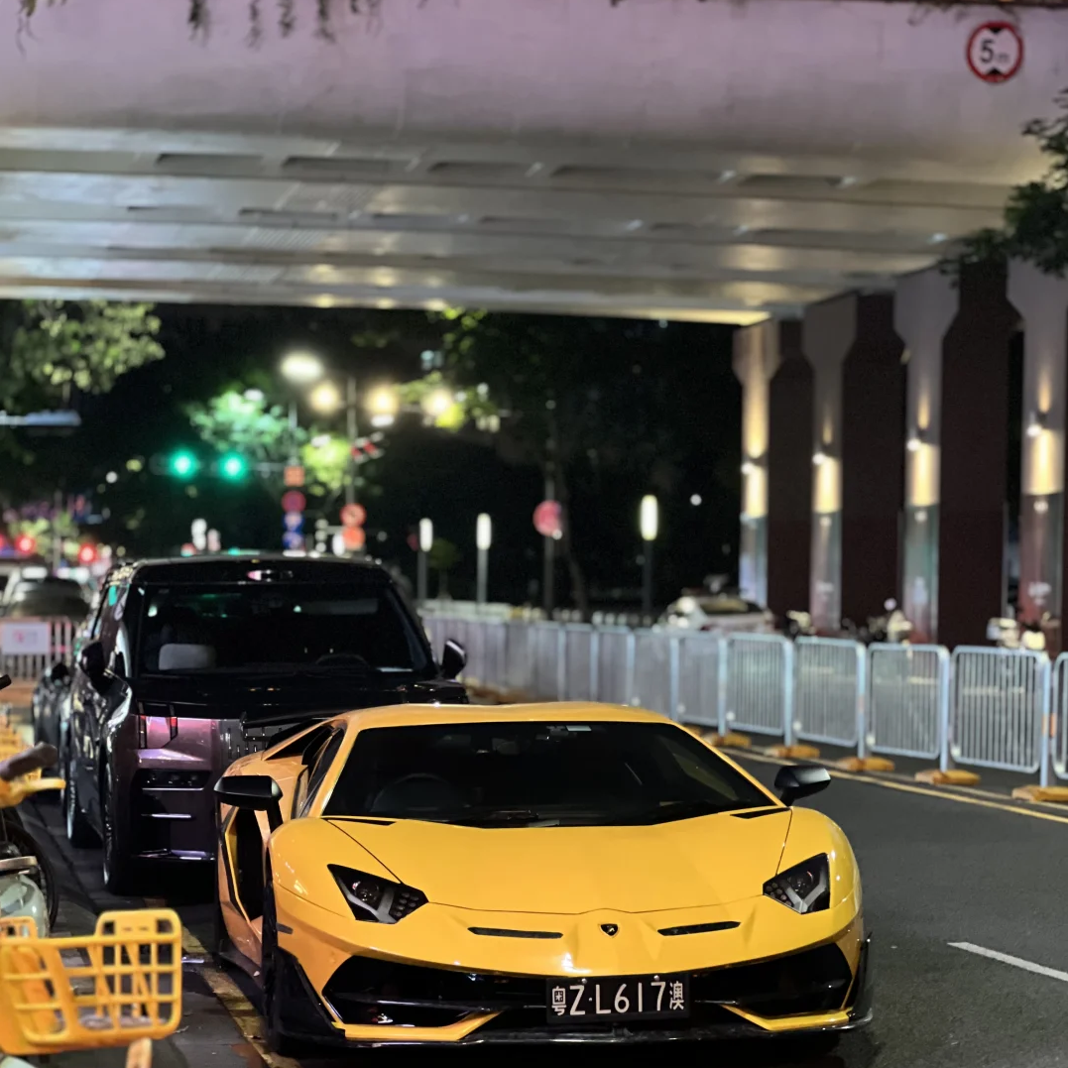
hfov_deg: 19.1
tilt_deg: +0.1
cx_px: 534
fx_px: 3176
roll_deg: +0.4
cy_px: 677
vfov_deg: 19.0
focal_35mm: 91
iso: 500
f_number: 2.8
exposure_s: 1/14
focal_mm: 9
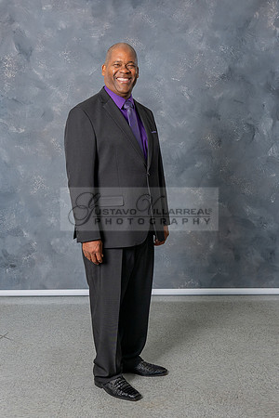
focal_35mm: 48
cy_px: 189
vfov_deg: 40.9
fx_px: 561
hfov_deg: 27.9
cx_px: 129
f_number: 4
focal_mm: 24
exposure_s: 1/200
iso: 200
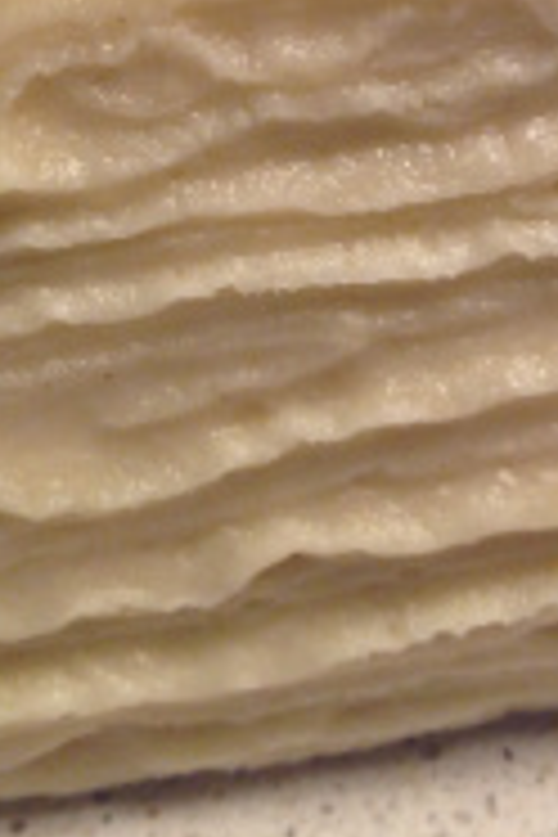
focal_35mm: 117
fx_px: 2720
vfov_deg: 17.3
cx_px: 542
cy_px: 124
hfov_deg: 11.6
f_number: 2.4
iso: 64
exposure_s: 1/20
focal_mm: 4.12
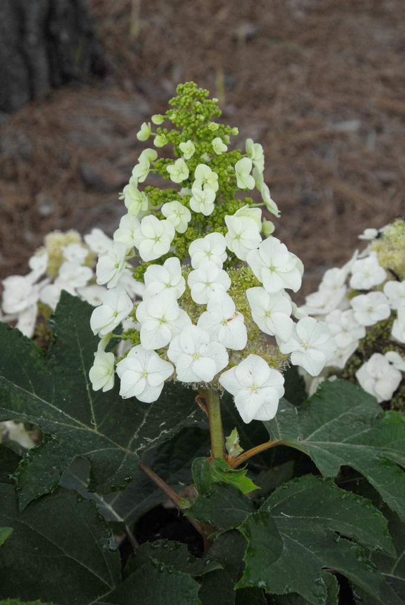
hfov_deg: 14.1
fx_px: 1641
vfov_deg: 20.9
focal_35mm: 98
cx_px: 202
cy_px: 302
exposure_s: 1/250
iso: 400
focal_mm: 65
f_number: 8
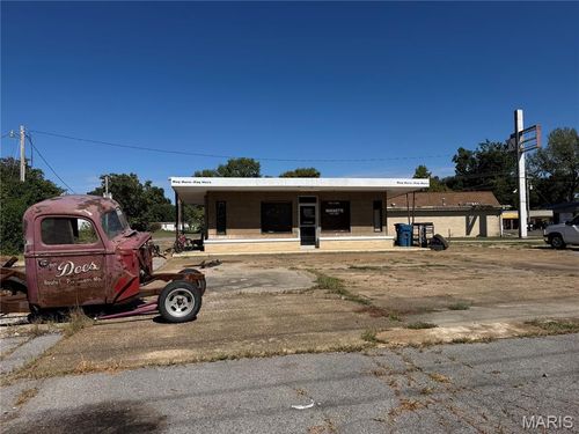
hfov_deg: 71.6
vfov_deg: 56.8
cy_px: 217
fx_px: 401
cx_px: 290
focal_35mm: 24
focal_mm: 6.76
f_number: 1.78
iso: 80
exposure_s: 1/9091
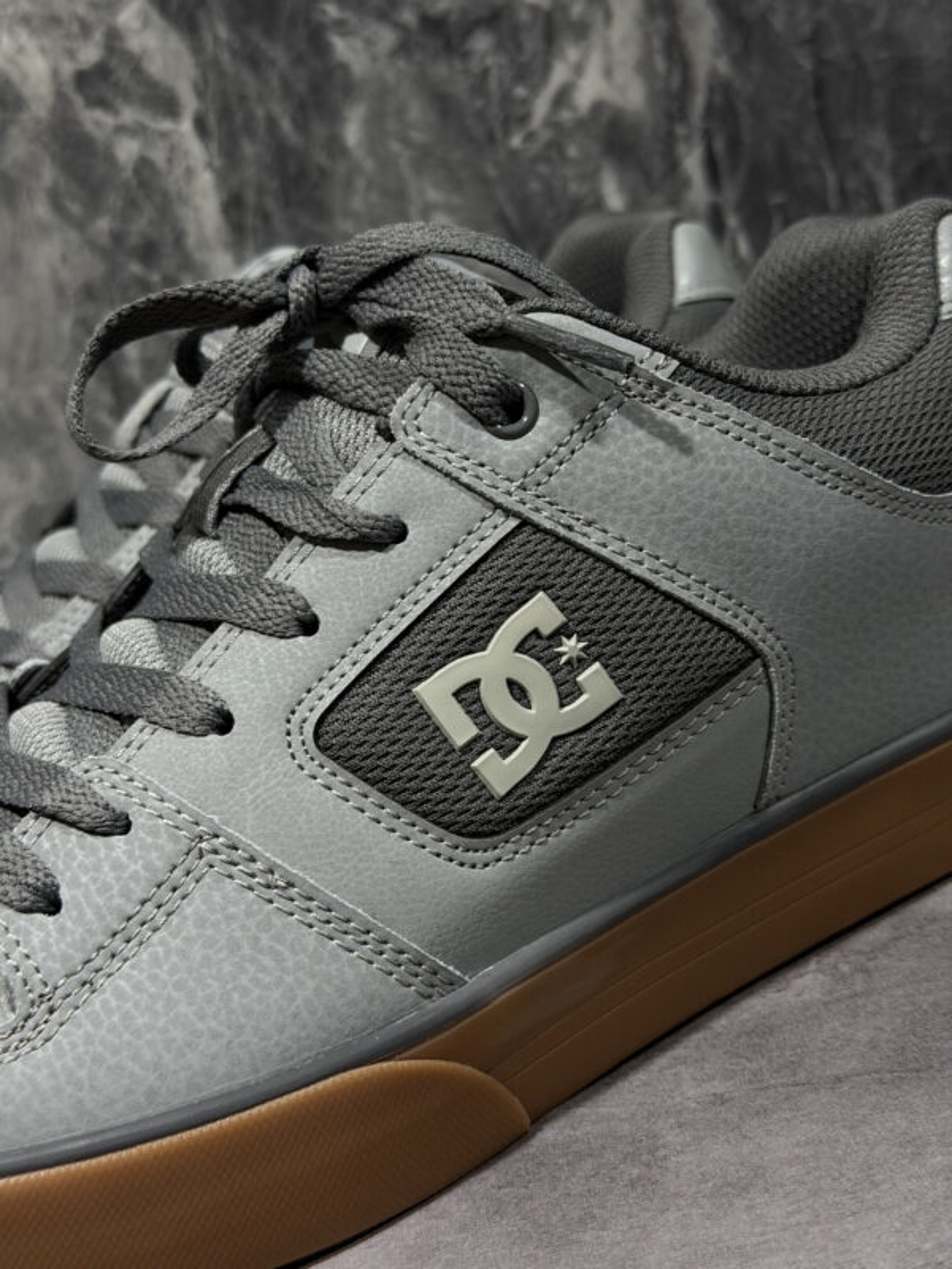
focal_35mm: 48
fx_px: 1760
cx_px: 476
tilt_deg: -17.7
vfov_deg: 39.7
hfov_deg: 30.3
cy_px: 634
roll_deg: +17.6
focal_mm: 6.76
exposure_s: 1/40
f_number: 1.78
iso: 320
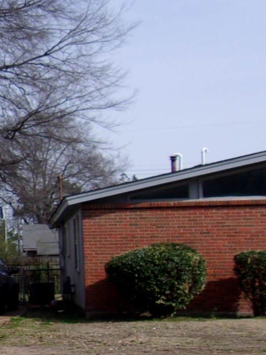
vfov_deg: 24.7
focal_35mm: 79
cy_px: 209
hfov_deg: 15.8
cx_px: -215
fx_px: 809
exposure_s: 1/105
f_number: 10.4
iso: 80
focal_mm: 4.9
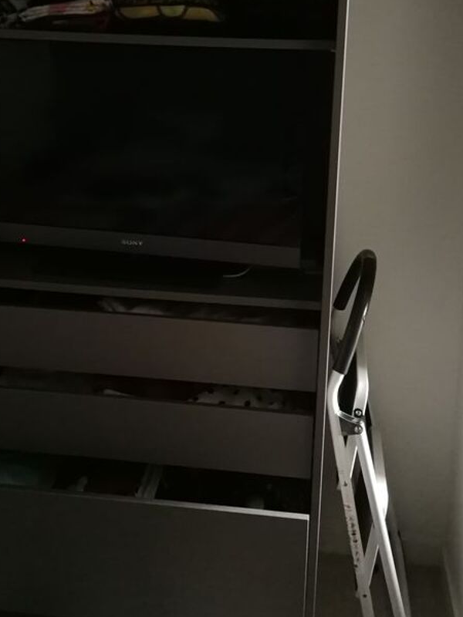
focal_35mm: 45
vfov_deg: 40.3
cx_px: 238
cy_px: 123
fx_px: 803
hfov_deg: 32.2
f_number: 2.2
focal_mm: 3.95
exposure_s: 1/33.3
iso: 500
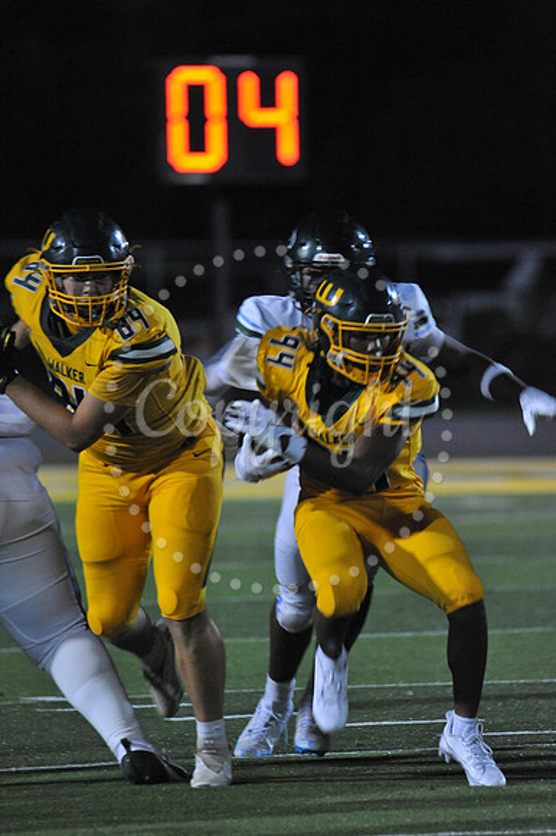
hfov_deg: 2.5
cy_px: 418
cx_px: 278
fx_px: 12756
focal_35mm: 550
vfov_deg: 3.8
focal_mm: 550
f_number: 6.3
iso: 6400
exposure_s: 1/200
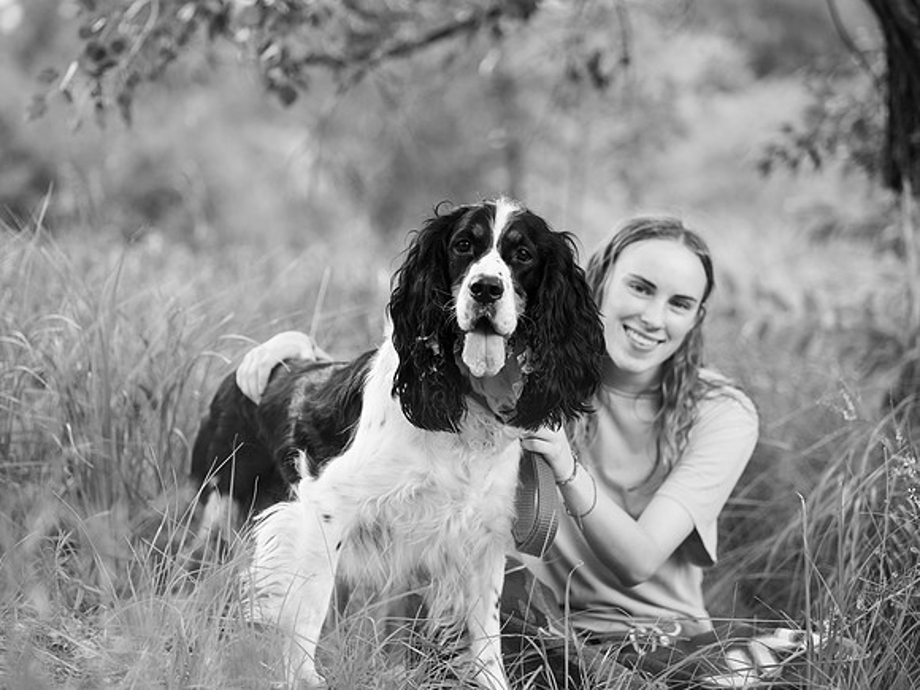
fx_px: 2445
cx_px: 460
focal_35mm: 92
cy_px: 345
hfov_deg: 21.3
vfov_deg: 16.1
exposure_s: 1/320
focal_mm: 85
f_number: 2.5
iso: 400
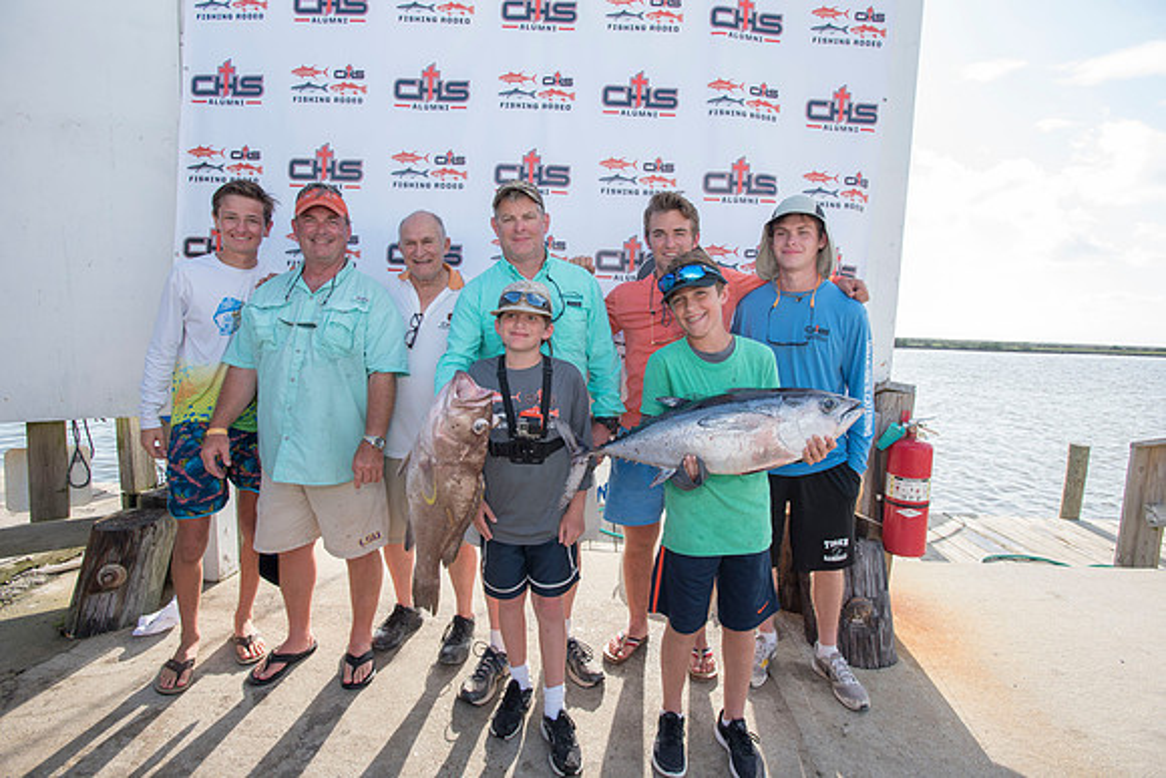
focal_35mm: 19
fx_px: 616
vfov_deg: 64.6
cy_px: 389
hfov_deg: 86.9
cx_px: 583
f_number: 5.6
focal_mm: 19
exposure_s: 1/400
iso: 250
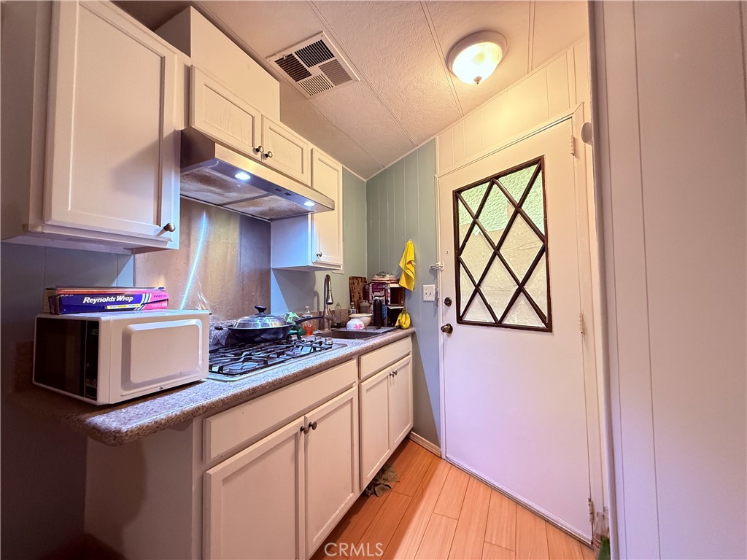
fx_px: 302
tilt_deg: +2.4
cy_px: 280
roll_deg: +0.4
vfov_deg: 85.7
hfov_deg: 102.1
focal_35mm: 14
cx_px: 374
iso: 640
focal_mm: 2.22
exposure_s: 1/60
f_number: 2.2
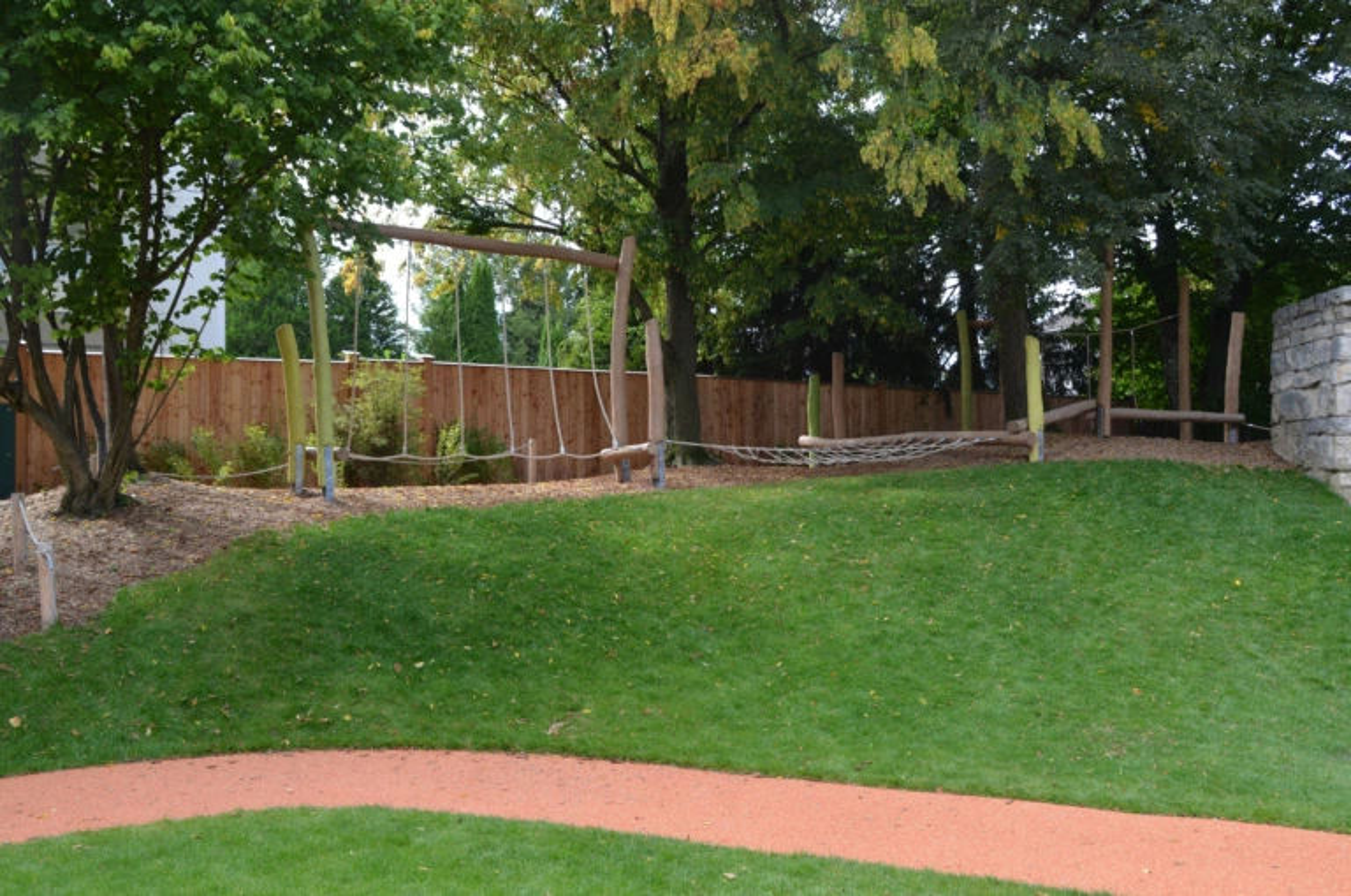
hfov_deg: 51.4
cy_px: 448
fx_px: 1405
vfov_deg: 35.4
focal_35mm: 38
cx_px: 676
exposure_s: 1/180
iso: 200
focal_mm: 25
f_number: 6.7
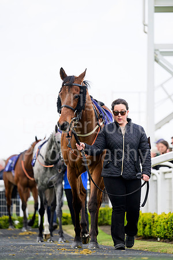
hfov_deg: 5.3
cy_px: 130
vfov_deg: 7.9
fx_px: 1874
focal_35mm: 260
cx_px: 86
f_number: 5.6
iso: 1000
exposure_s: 1/1250
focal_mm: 260
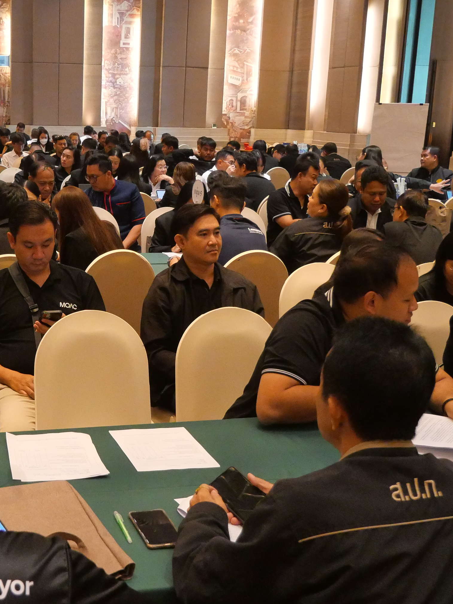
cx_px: 76
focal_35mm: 55
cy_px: 350
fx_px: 960
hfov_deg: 26.0
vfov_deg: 34.9
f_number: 4
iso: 3200
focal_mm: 15
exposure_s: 1/125
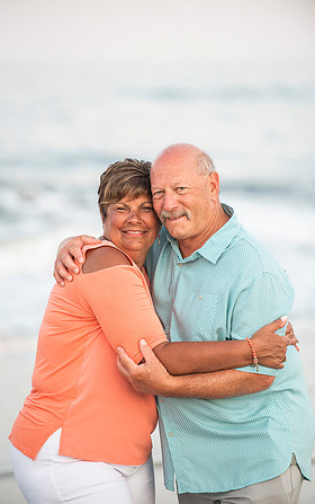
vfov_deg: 10.2
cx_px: 160
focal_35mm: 205
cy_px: 251
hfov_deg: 6.4
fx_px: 2811
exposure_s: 1/1000
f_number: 3.5
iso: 800
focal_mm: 200
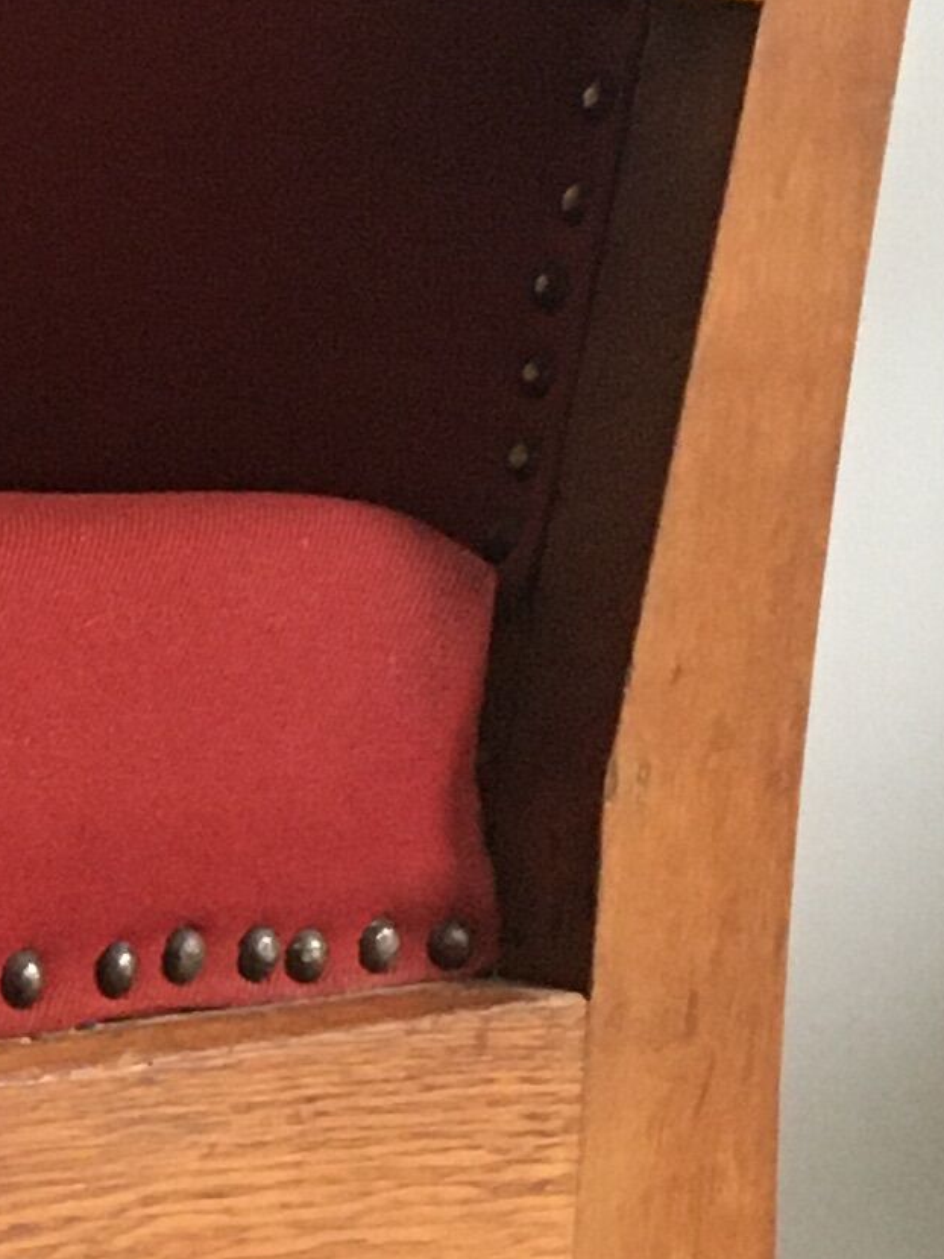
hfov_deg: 9.7
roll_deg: +0.3
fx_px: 5126
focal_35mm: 141
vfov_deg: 13.9
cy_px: 932
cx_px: -1000
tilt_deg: -11.4
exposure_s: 1/33
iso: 160
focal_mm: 4.15
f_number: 2.2
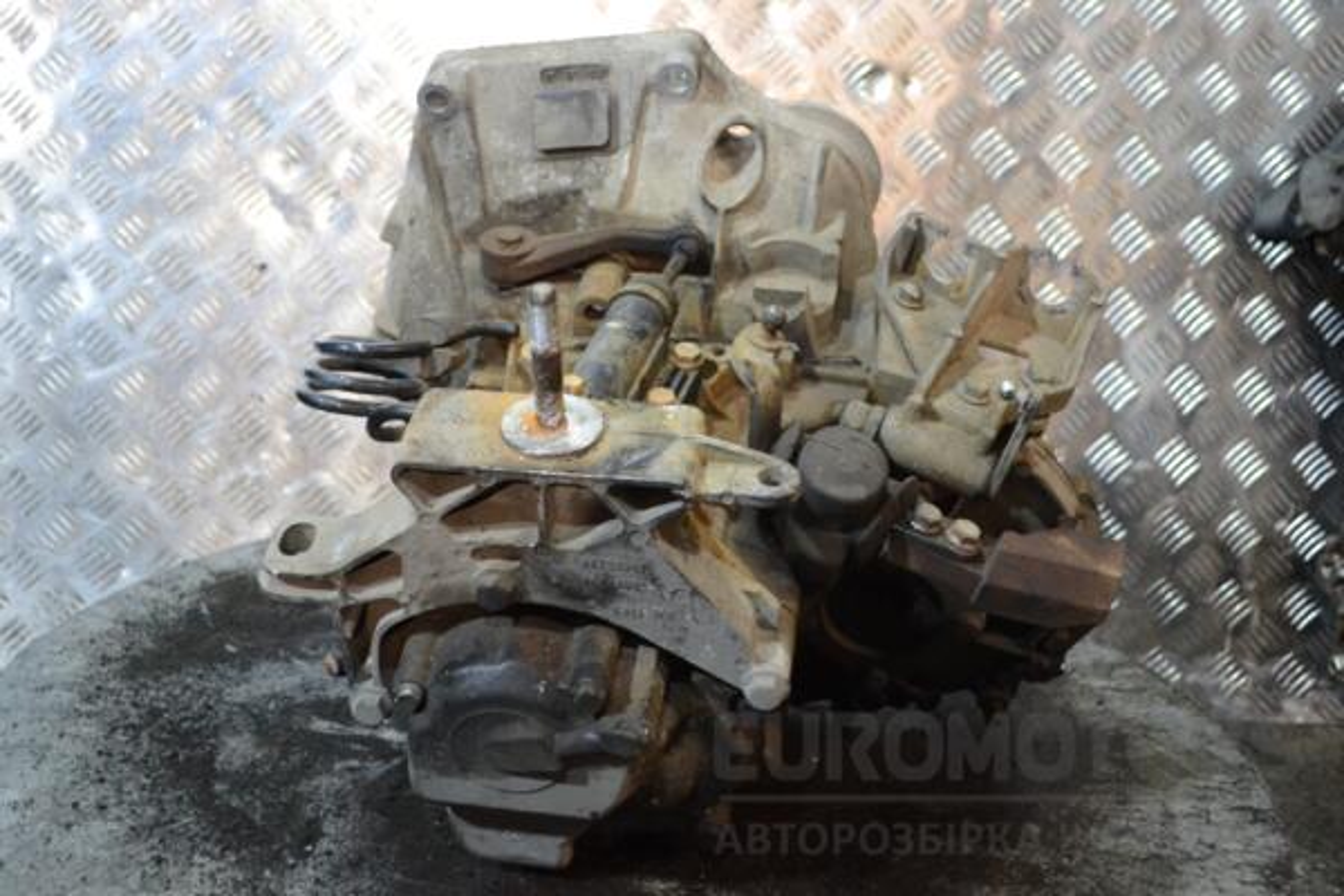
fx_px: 1624
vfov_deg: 30.8
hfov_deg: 45.0
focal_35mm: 44
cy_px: 448
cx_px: 672
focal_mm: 29
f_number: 4.5
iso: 1250
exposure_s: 1/30
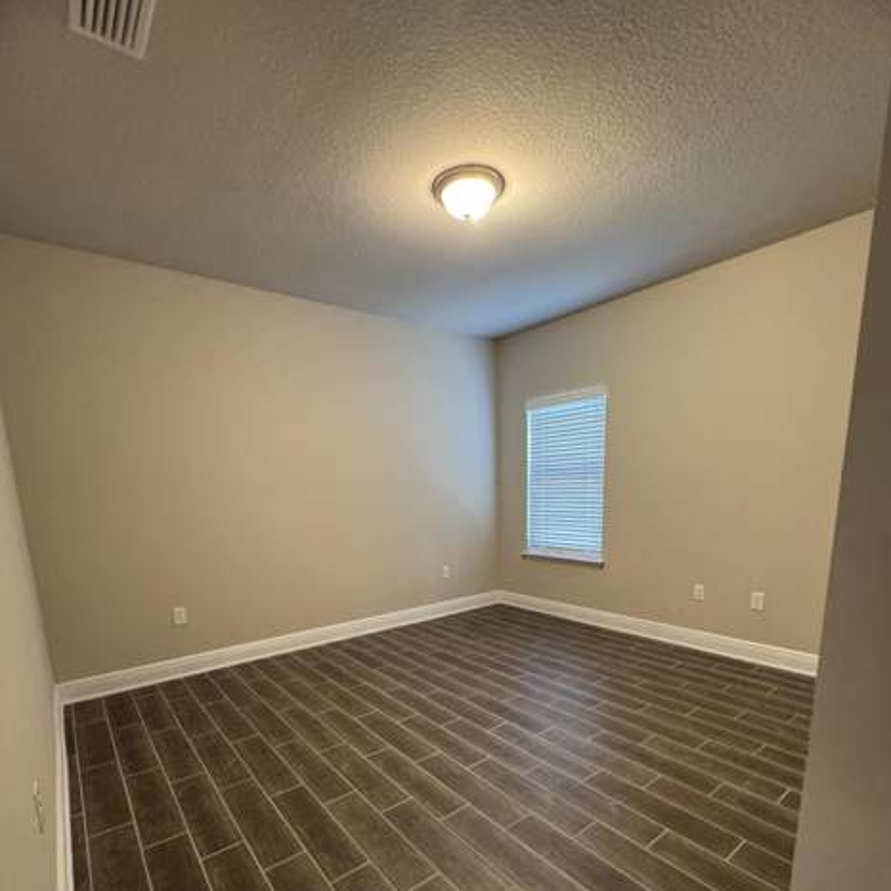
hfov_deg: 84.0
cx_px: 444
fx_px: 495
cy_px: 577
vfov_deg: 81.7
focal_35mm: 17
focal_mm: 2.22
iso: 640
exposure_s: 1/60
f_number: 2.2
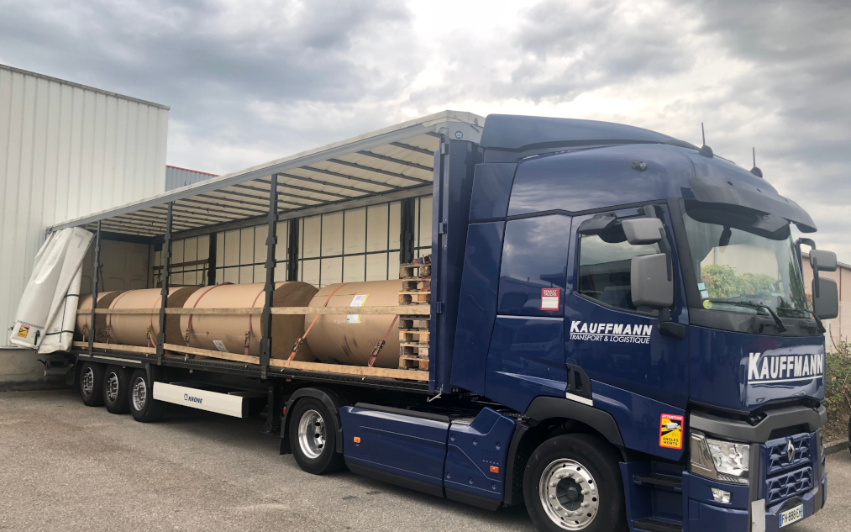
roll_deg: -2.0
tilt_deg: +2.6
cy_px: 303
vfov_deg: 41.7
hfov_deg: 62.9
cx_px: 423
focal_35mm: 30
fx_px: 696
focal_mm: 4
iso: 20
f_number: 1.8
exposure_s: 1/121
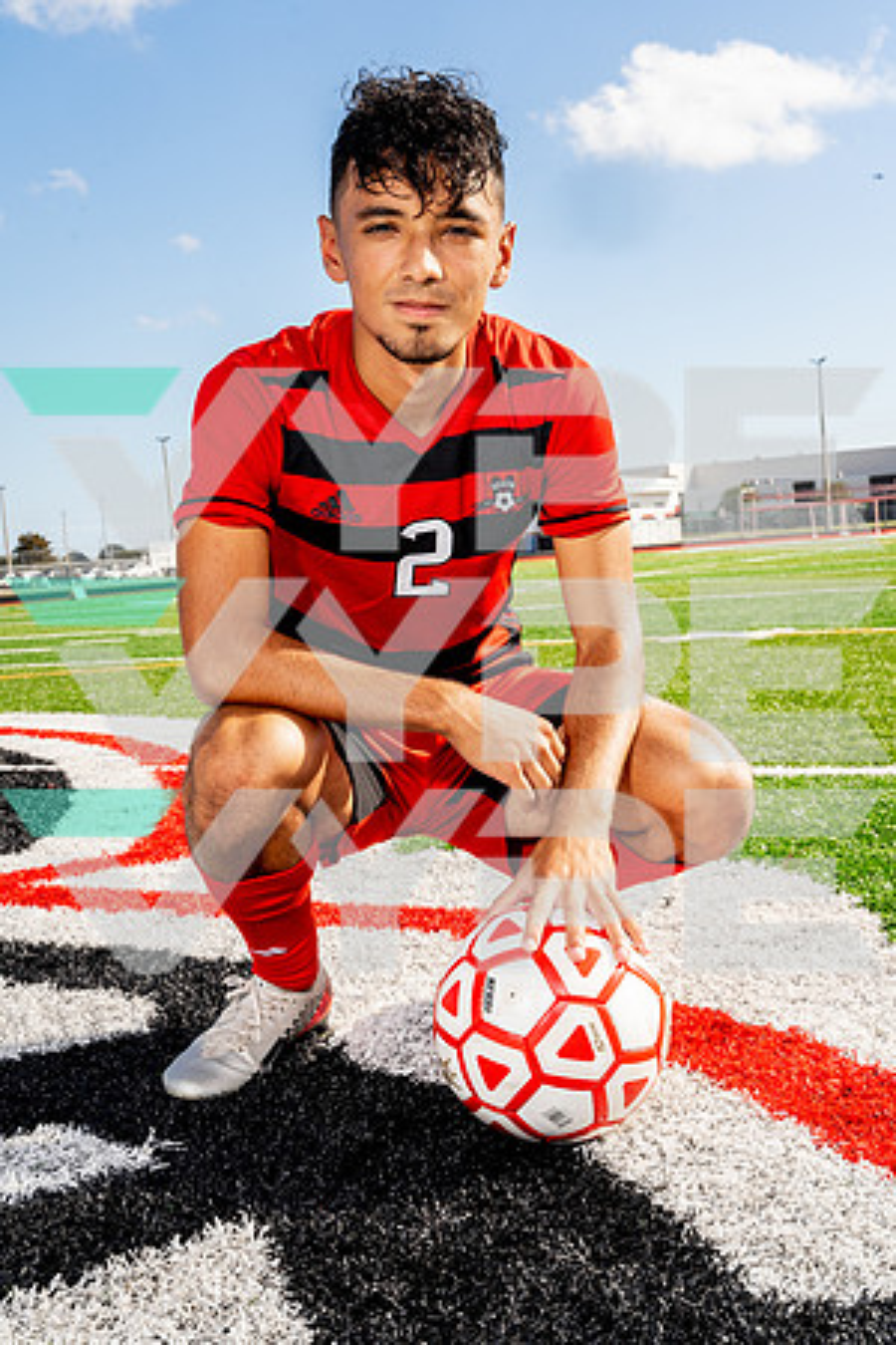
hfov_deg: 29.9
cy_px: 672
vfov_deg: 43.6
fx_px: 1680
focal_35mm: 45
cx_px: 448
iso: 250
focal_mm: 45
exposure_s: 1/250
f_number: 13
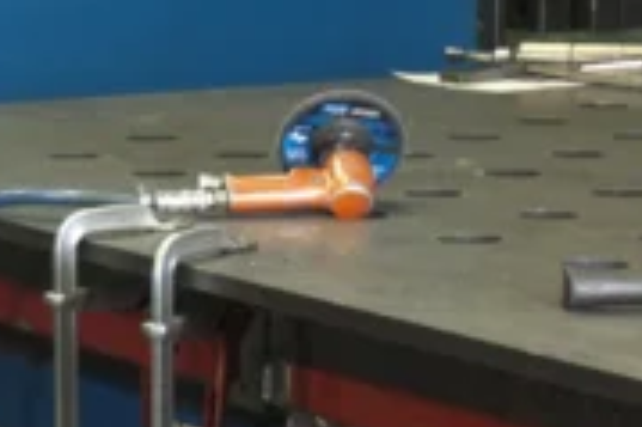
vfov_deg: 6.7
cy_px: 214
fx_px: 3670
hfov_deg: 9.3
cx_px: -721
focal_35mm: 206
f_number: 4
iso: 200
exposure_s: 1/15
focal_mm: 24
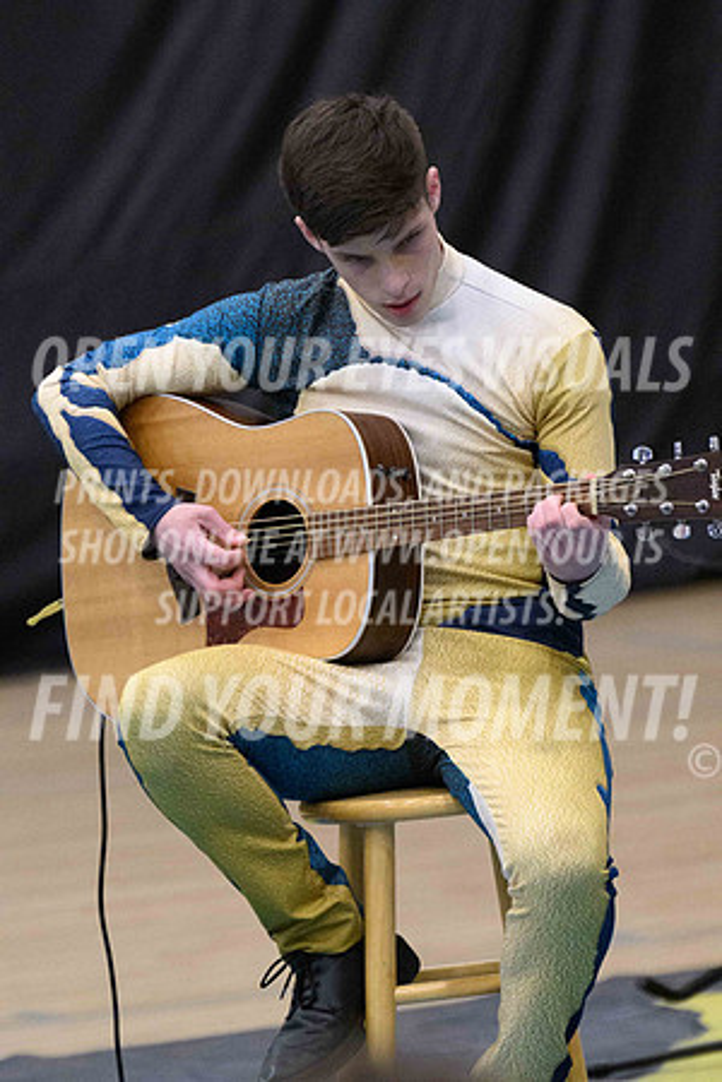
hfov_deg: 2.3
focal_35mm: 600
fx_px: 18049
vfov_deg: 3.4
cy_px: 541
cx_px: 361
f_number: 5.6
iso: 10000
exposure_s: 1/400
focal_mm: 400
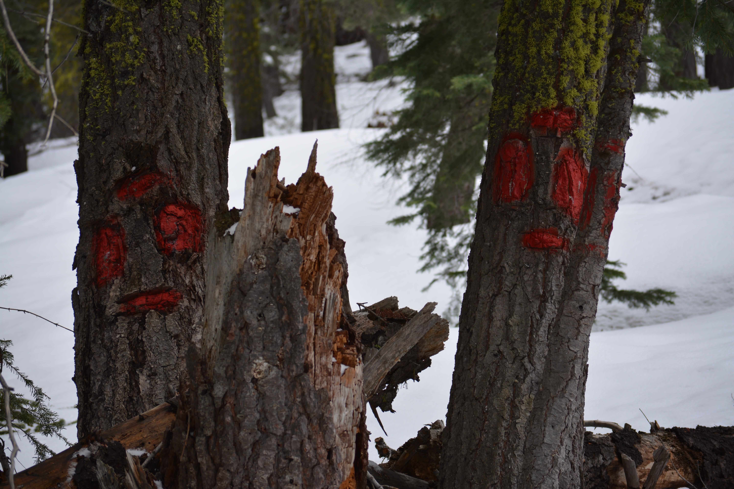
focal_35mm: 153
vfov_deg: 9.0
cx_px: 367
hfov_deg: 13.4
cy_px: 244
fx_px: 3119
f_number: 5
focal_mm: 102
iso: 100
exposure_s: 1/200
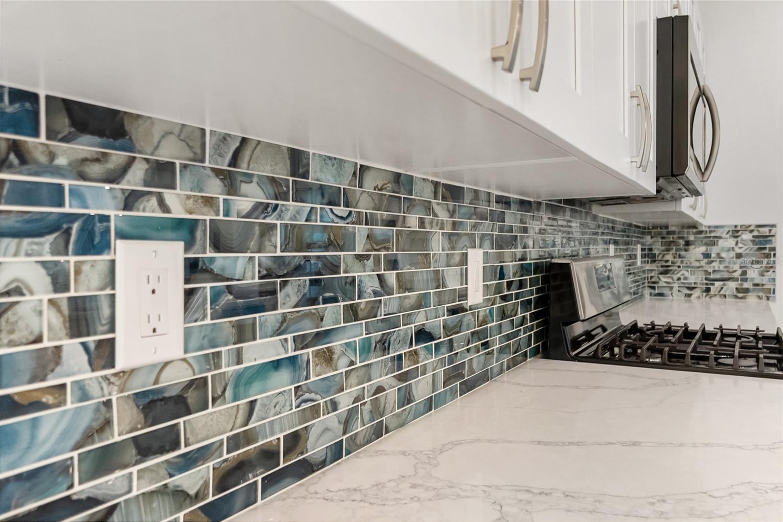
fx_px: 587
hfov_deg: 67.4
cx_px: 392
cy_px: 261
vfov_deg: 47.9
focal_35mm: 27
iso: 1250
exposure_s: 1/125
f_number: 4
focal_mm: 18
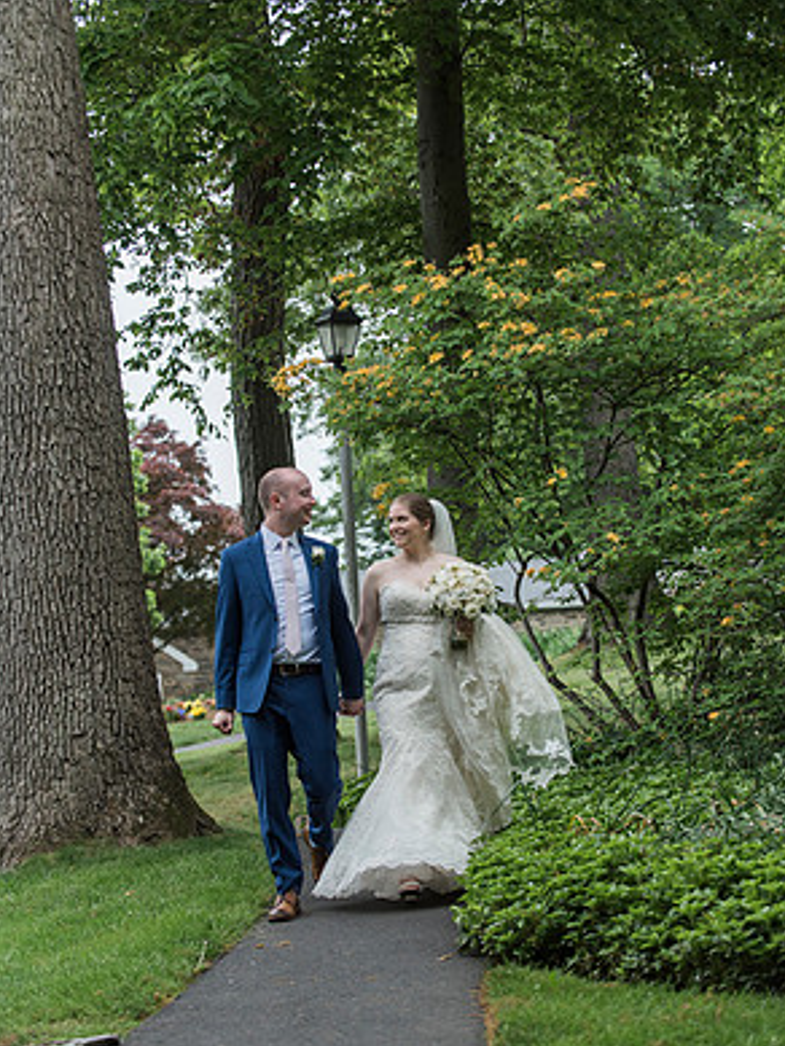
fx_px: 2690
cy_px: 538
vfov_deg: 22.0
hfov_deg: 16.6
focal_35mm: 89
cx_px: 392
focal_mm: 80
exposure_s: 1/640
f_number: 3.5
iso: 500
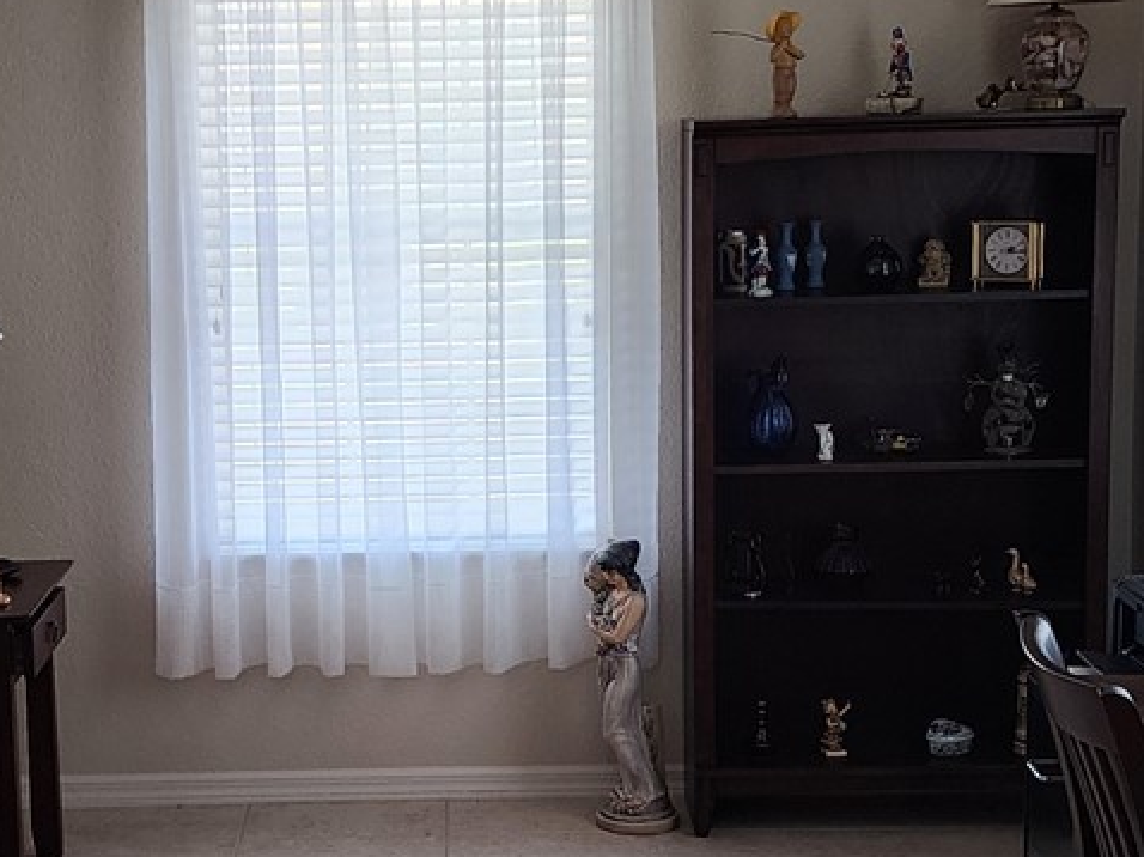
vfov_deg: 19.1
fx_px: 2543
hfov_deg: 25.3
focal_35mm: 77
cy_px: 484
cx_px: 445
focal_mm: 6.4
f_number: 1.8
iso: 160
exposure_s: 1/120
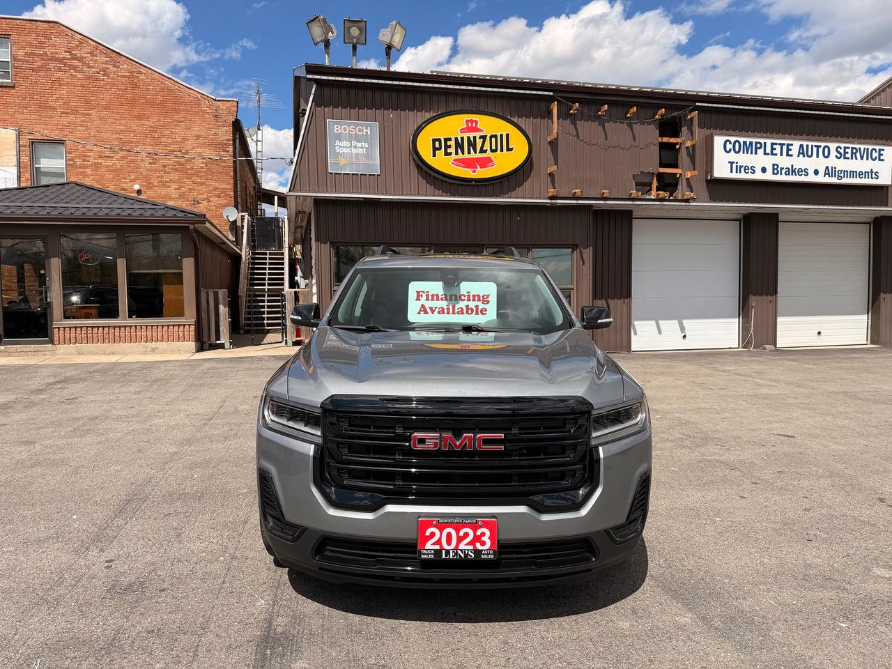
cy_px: 334
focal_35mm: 24
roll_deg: +0.8
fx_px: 618
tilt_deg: -2.1
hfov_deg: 71.6
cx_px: 446
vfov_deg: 56.8
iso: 80
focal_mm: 6.76
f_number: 1.78
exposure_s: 1/5714
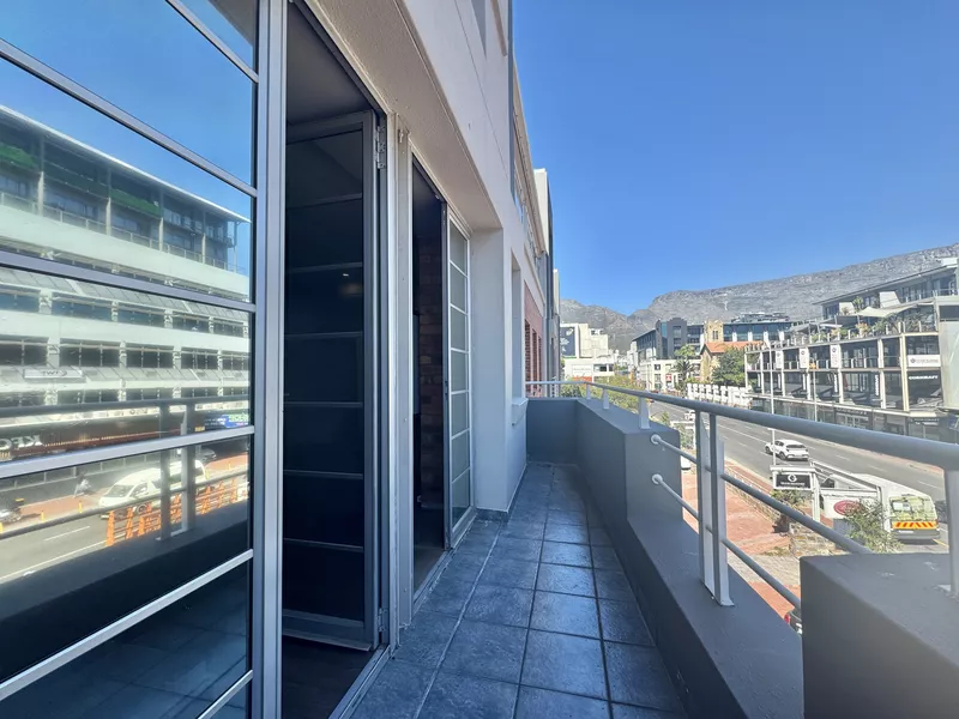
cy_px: 360
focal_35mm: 14
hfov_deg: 102.1
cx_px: 480
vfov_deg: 85.7
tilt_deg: +2.3
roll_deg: -0.3
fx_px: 388
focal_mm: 2.22
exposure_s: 1/669
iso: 40
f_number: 2.2
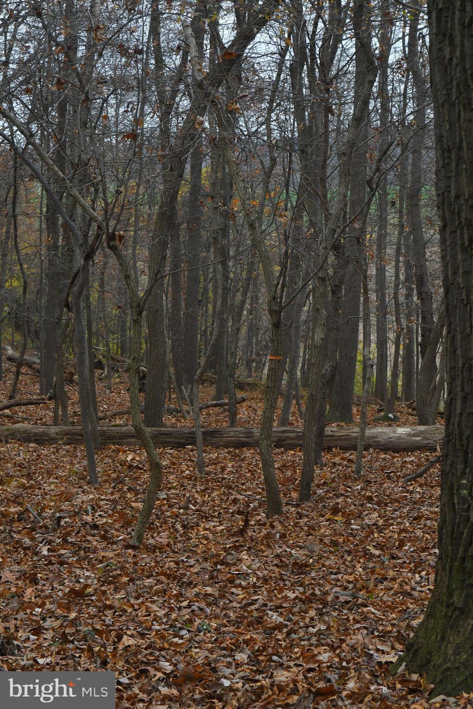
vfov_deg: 24.6
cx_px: 236
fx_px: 1626
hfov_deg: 16.6
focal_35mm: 82
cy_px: 354
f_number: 8
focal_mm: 55
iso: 400
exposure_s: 1/160
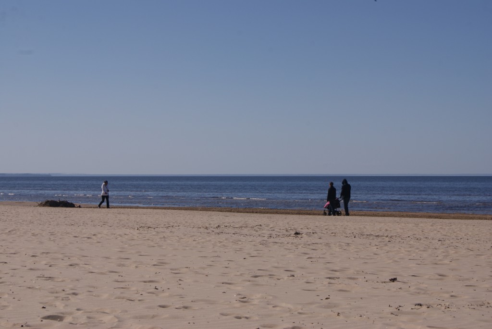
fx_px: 1026
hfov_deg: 27.0
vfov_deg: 18.2
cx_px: 246
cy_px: 164
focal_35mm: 75
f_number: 13
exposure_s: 1/125
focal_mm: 50
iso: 100
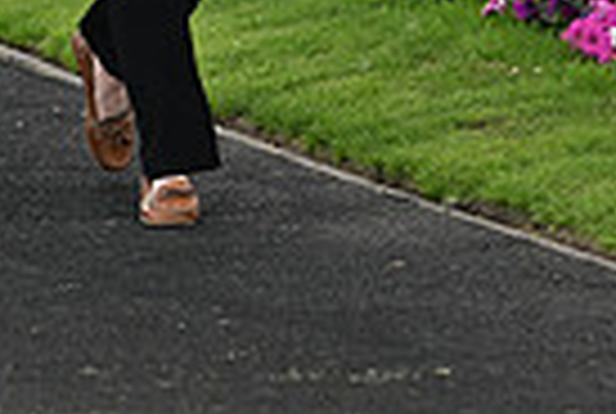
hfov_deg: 2.4
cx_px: 207
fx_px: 14490
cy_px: -452
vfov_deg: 1.6
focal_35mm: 845
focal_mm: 200
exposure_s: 1/800
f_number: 5
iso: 500
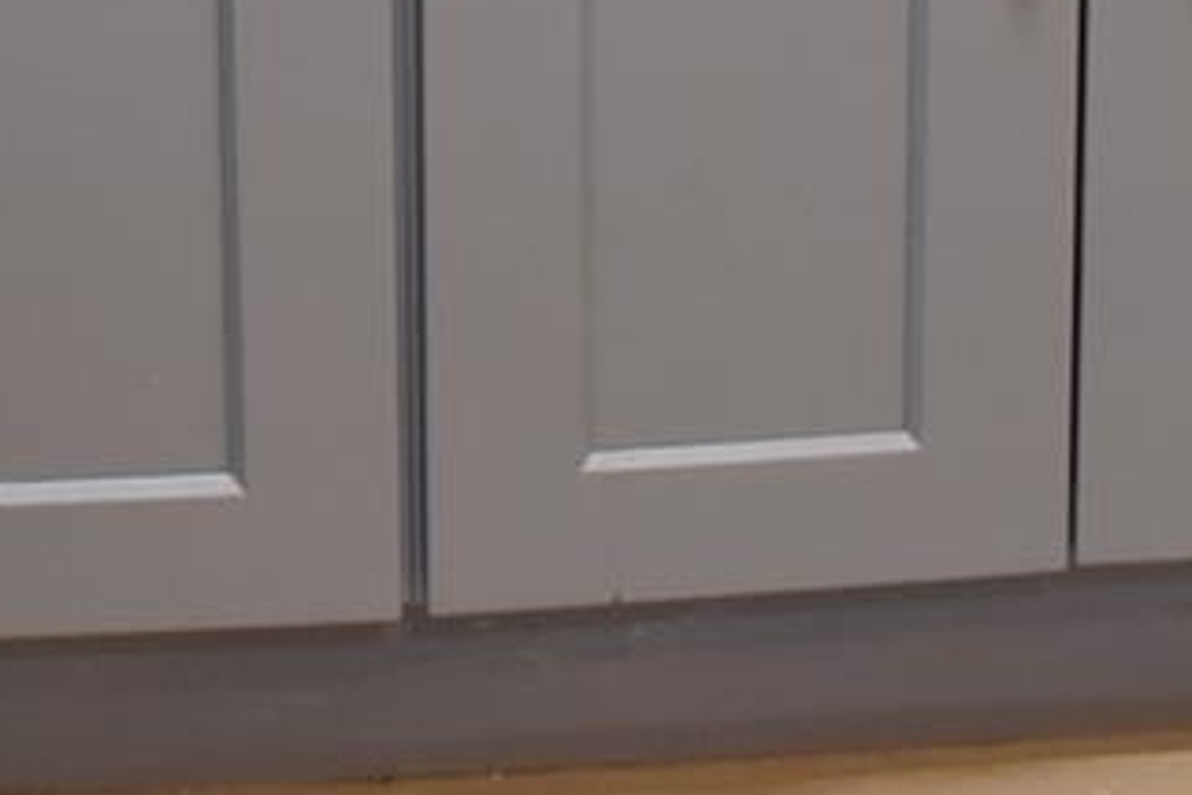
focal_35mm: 153
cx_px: 694
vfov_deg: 7.8
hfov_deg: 13.4
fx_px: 5066
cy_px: -1558
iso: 1600
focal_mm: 24
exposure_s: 1/80
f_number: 4.5
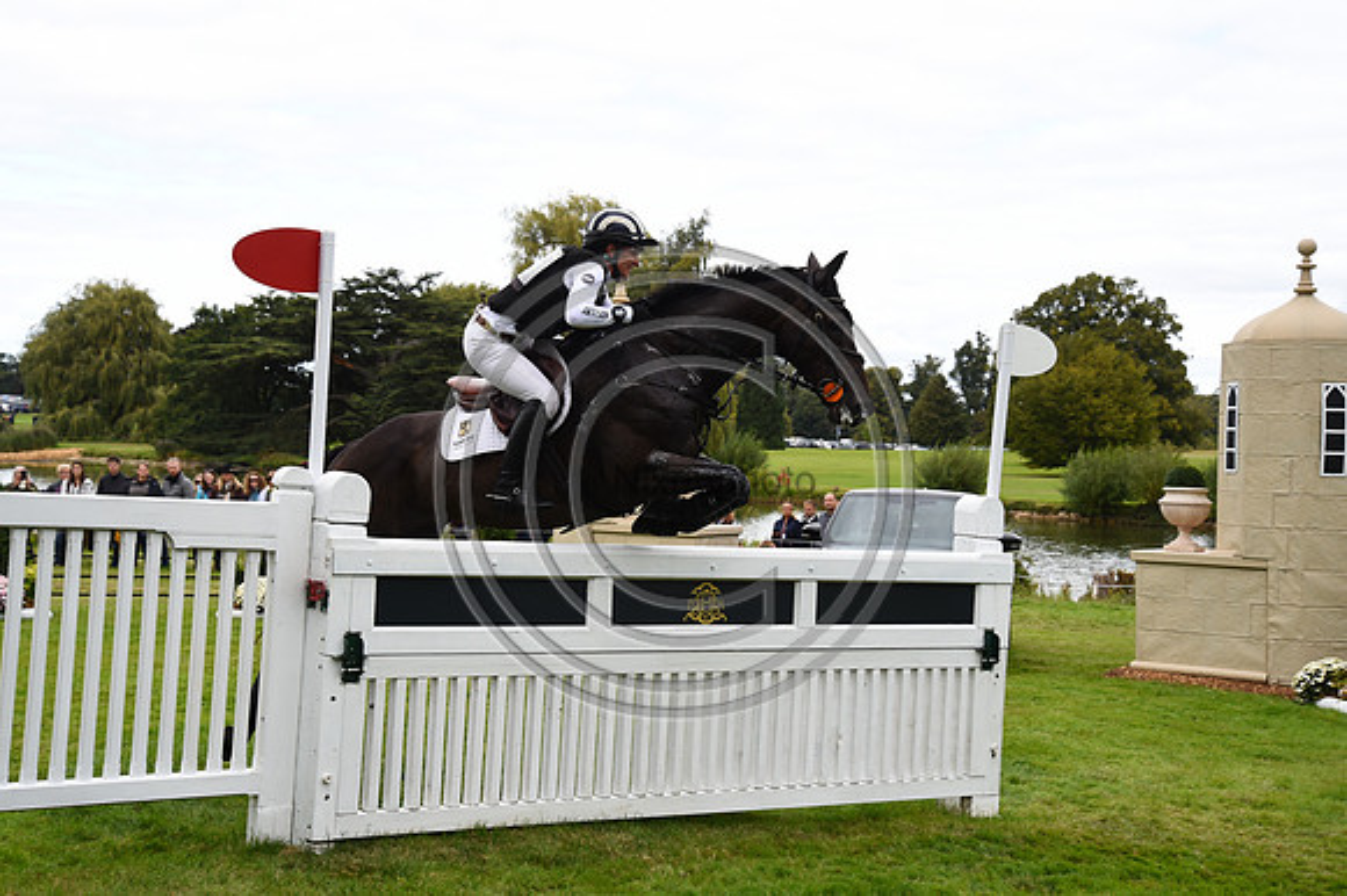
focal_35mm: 52
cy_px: 448
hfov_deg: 38.2
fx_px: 1944
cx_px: 674
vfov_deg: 26.0
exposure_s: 1/1250
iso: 900
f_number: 5.6
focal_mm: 52
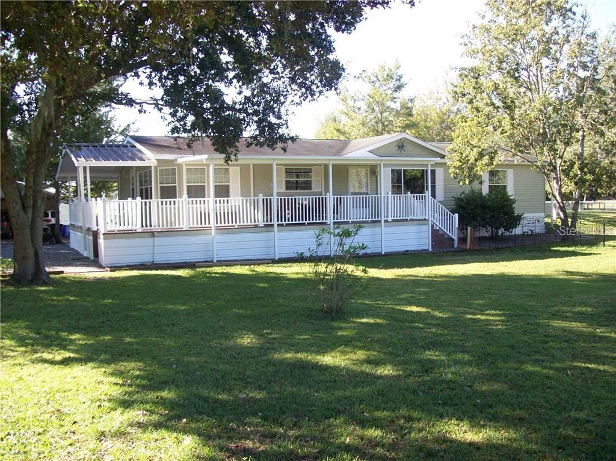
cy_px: 230
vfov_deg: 39.6
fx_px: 640
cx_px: 308
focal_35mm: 36
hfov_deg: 51.4
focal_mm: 6
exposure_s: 1/210
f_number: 2.7
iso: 80
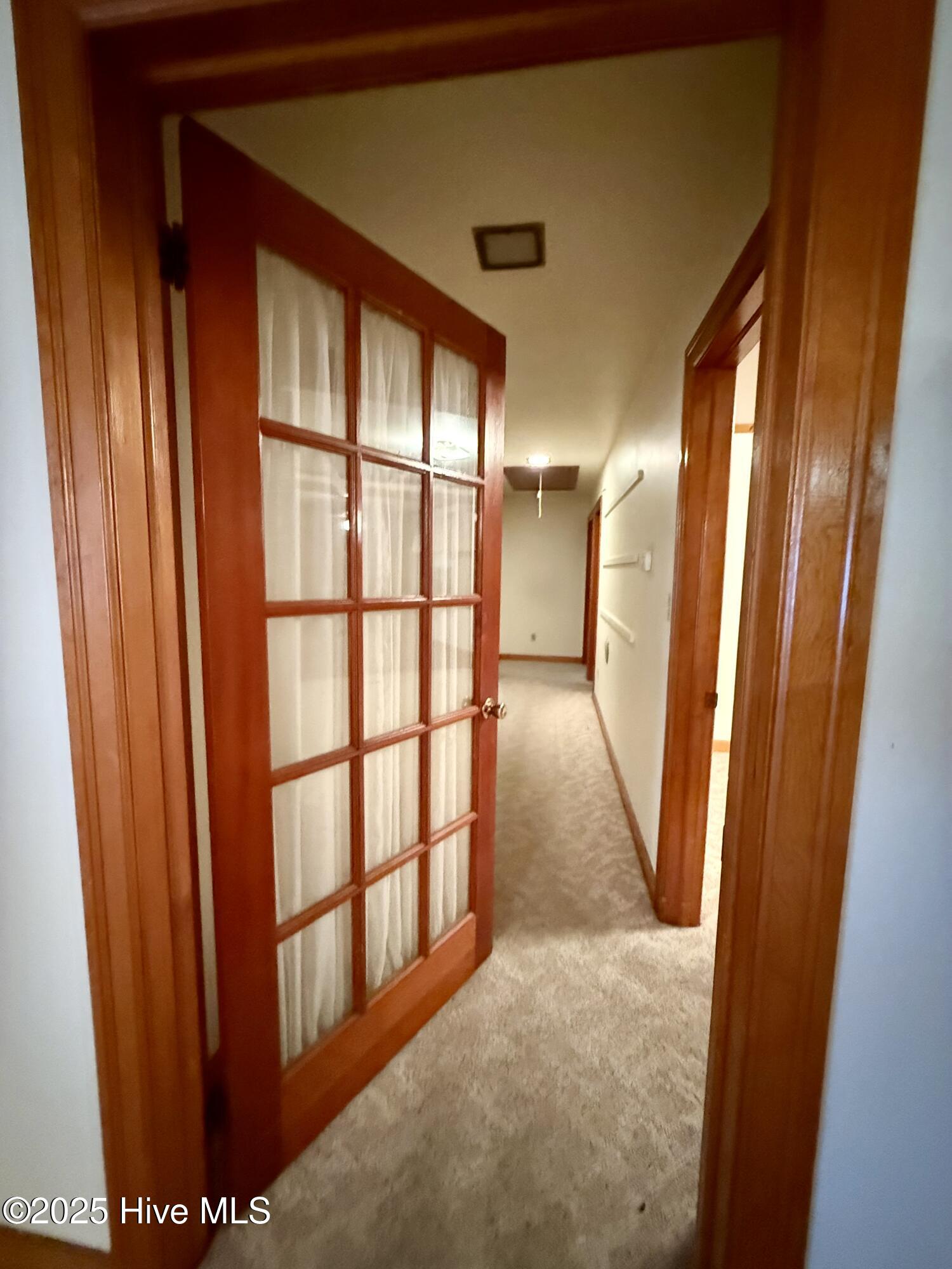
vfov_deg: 102.1
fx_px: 513
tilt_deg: -5.5
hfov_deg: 85.7
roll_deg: -1.0
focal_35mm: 14
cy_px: 634
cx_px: 476
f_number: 2.2
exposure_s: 1/40
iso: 1250
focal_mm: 2.22
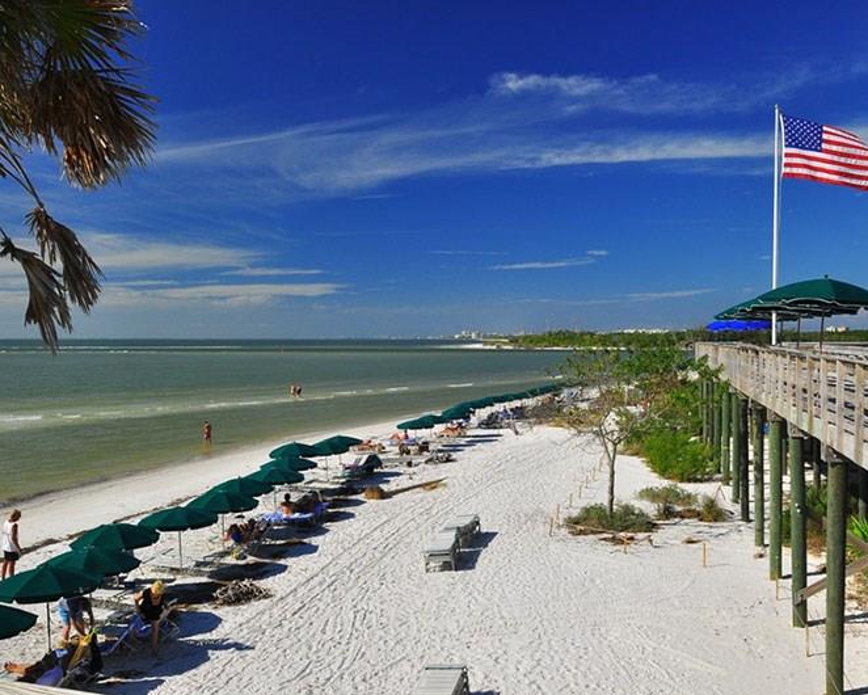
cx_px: 420
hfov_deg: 52.8
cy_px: 348
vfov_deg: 43.4
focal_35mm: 34
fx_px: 874
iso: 200
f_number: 9
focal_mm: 20
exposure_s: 1/250
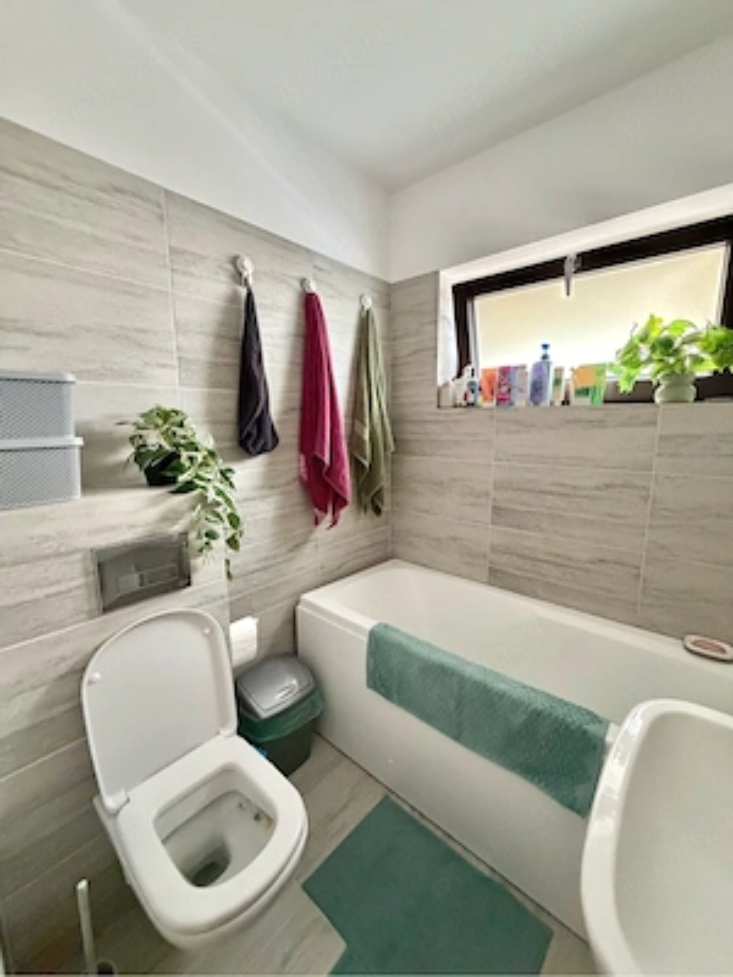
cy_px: 488
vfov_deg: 102.1
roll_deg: -0.1
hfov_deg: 85.7
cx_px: 366
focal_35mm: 14
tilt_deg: -9.3
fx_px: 395
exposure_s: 1/50
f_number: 2.2
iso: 800
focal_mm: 2.22
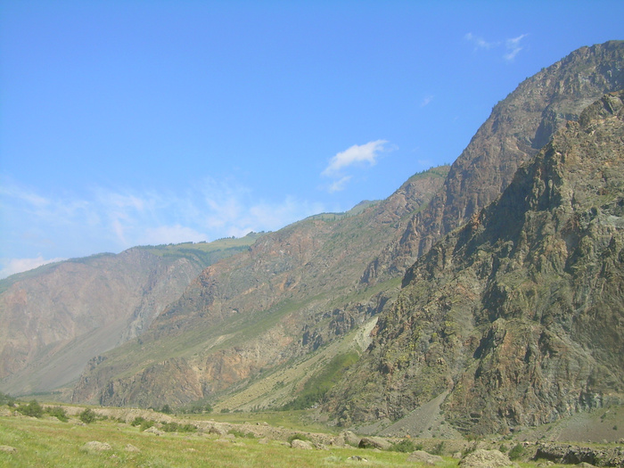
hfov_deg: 49.0
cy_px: 234
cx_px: 312
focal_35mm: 38
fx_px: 685
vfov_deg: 37.7
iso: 50
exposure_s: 1/297
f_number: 4.6
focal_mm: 6.3
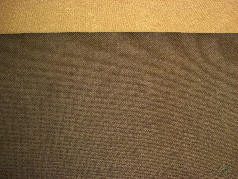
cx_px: 119
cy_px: 90
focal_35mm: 38
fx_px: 261
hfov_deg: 49.0
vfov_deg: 37.7
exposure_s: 1/8
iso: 800
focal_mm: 7.9
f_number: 2.8
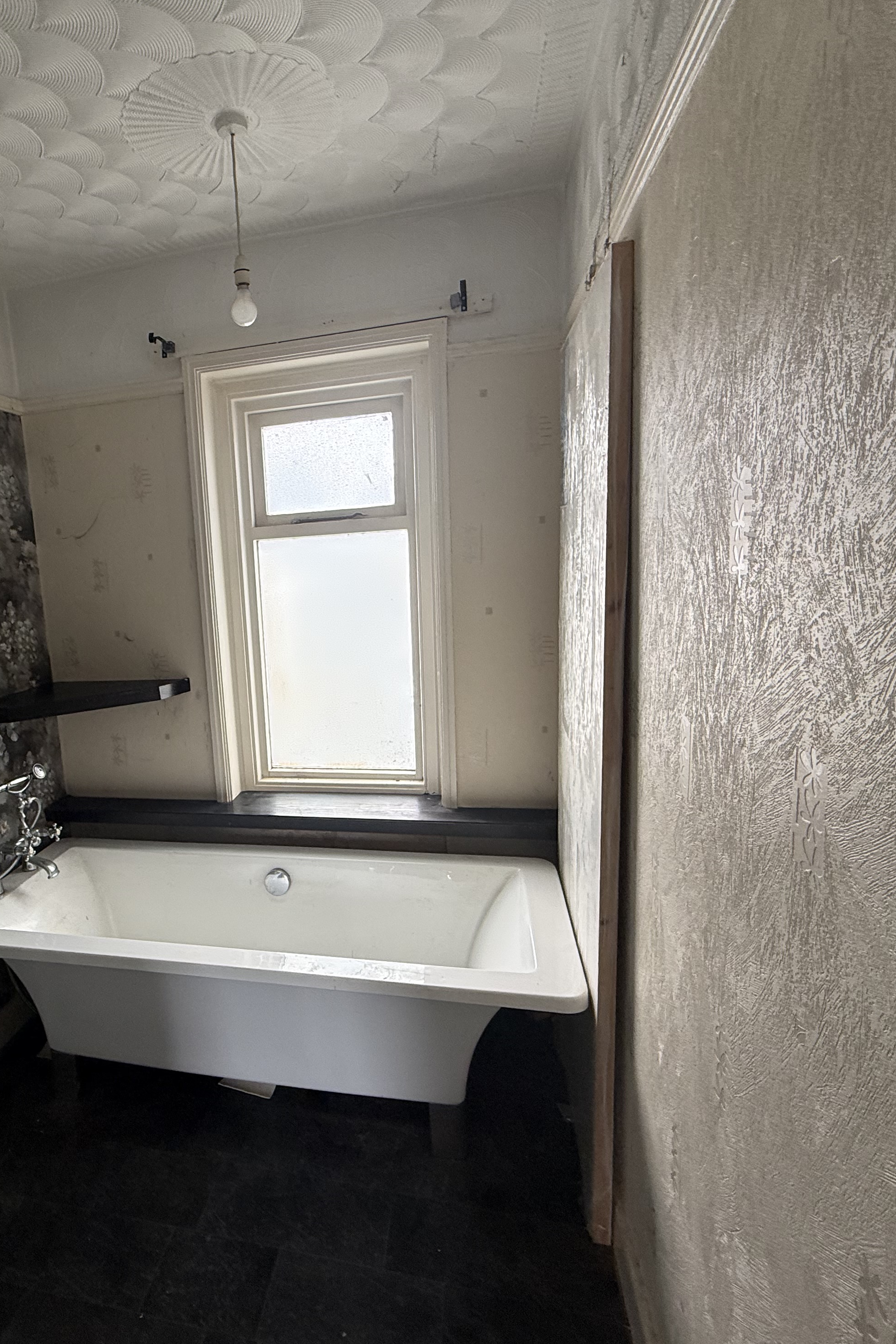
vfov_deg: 84.0
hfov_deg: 59.8
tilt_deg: -9.3
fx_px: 747
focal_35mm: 20
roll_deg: +5.1
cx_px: 267
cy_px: 684
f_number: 2.2
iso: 100
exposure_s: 1/99
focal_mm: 2.22
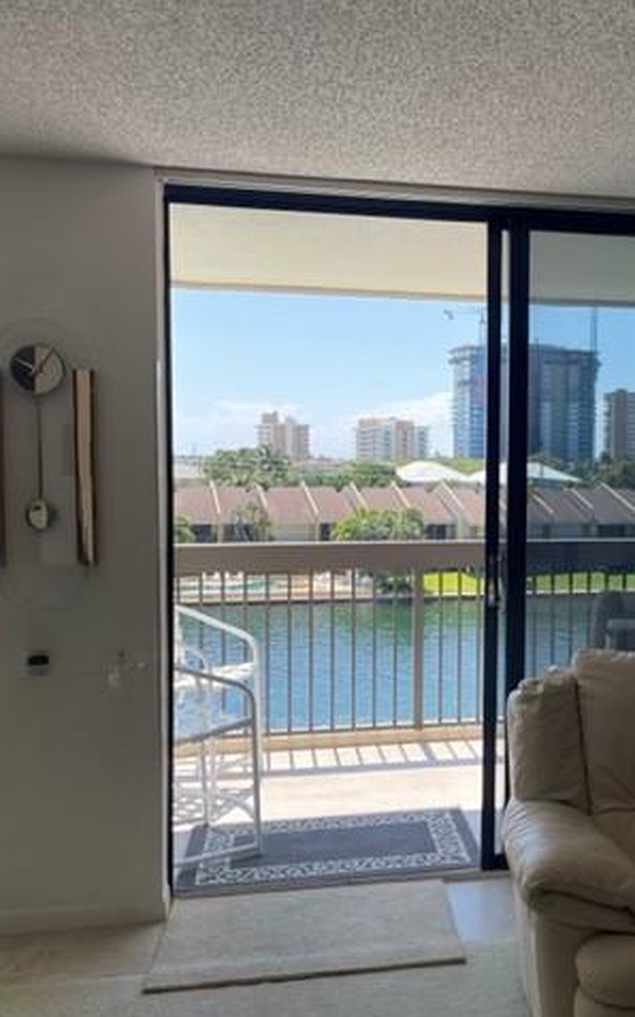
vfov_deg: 52.8
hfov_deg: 33.2
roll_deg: -0.7
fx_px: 1025
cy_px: 510
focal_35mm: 37
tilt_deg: -3.4
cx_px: 526
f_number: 1.6
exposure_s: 1/962
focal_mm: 5.1
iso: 32
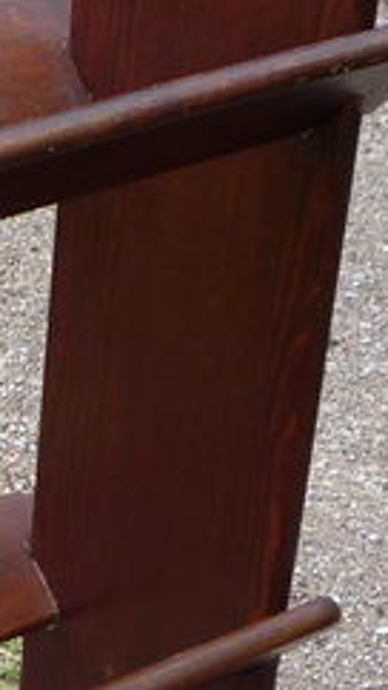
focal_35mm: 135
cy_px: 787
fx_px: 2471
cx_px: -220
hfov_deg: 8.7
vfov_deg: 15.4
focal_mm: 5.2
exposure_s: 1/100
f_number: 3.3
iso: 100
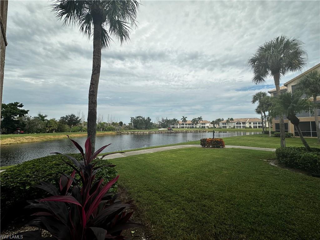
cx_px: 160
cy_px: 120
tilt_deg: +1.6
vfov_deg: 85.7
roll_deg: +0.8
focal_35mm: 14
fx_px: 129
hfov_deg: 102.1
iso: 50
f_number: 2.2
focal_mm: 2.22
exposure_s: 1/3040
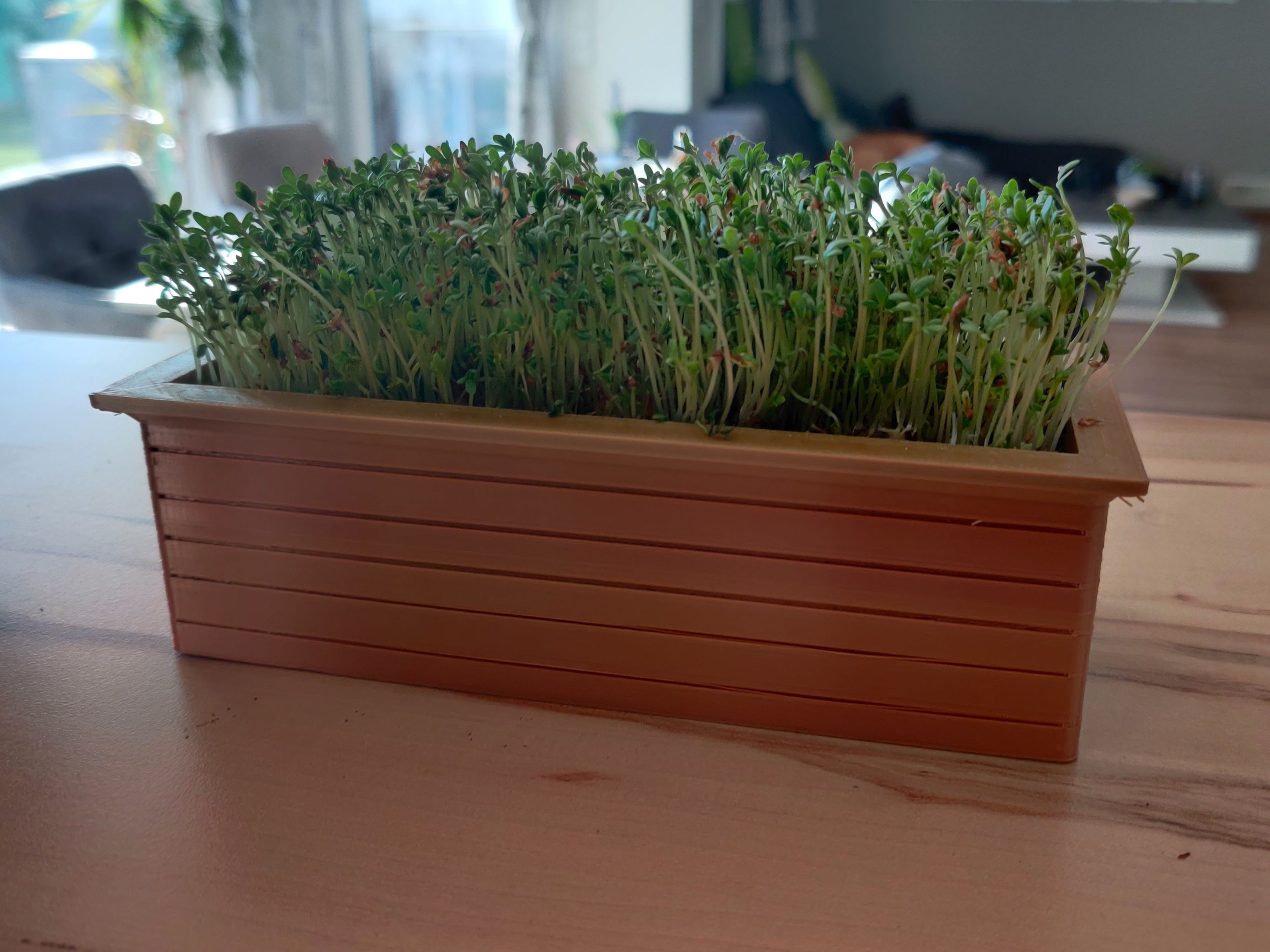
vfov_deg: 41.7
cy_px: 395
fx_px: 1247
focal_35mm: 34
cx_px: 676
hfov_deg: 53.9
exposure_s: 1/33
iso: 400
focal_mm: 4.75
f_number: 1.65
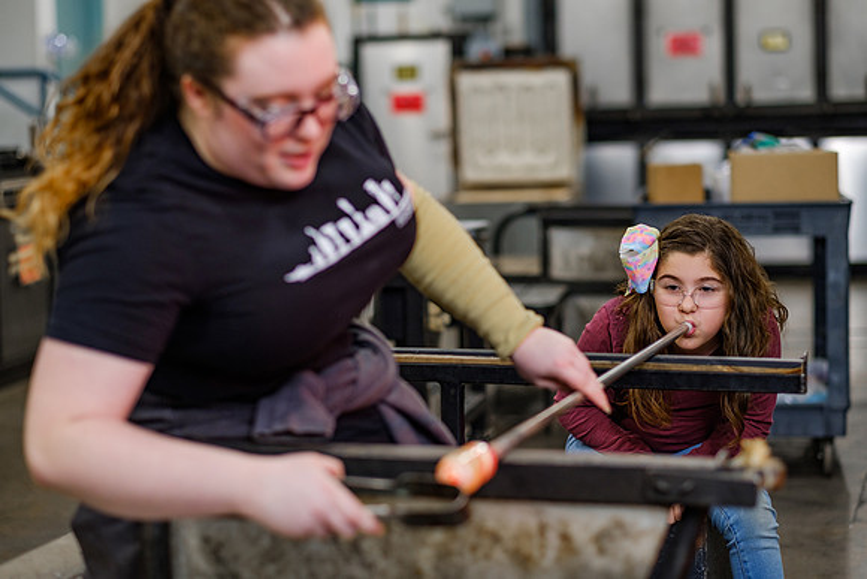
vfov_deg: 16.0
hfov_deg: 23.8
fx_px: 2057
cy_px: 287
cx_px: 427
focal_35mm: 85
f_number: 1.6
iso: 400
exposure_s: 1/125
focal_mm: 56
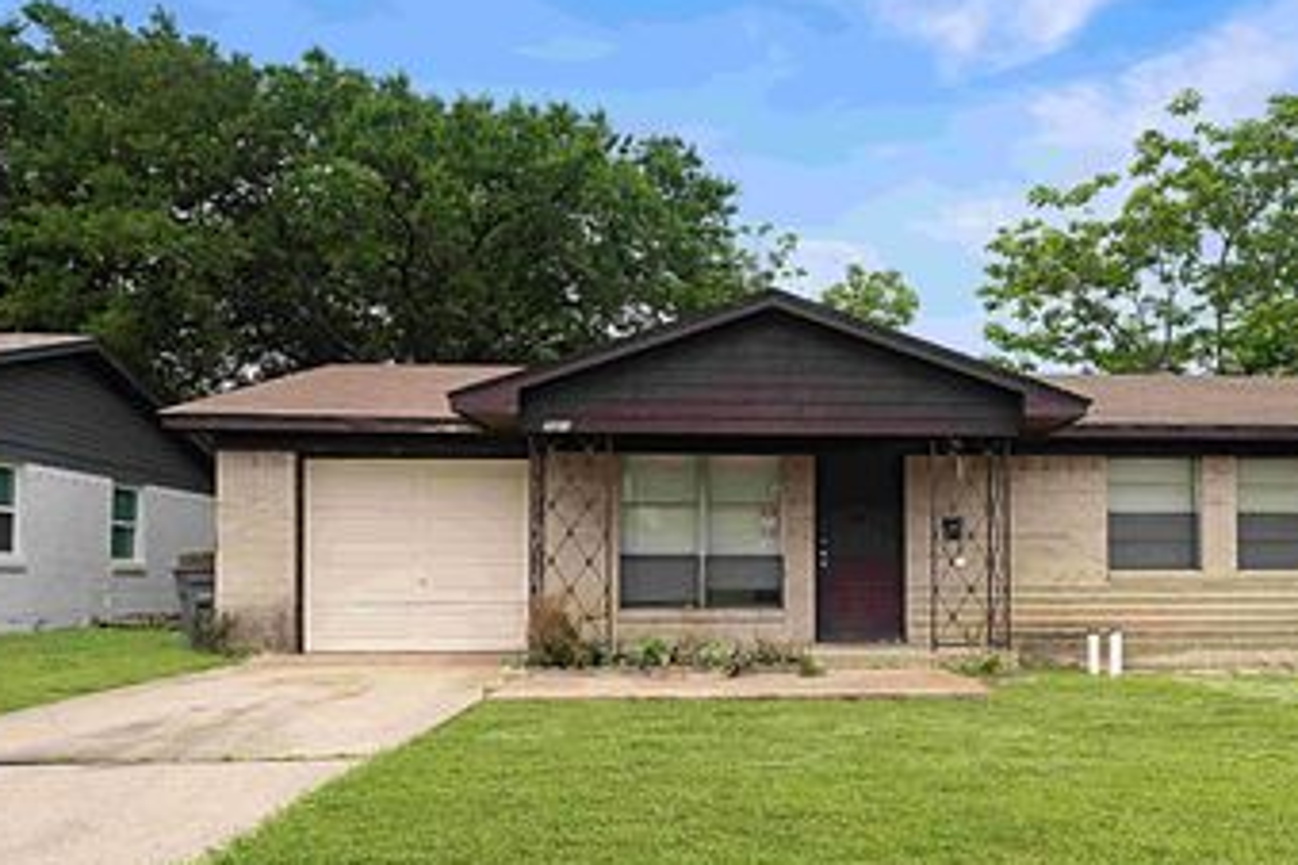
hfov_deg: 64.8
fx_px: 1009
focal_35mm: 28
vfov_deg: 45.4
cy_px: 603
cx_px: 781
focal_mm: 19
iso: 500
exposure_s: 1/320
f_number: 9
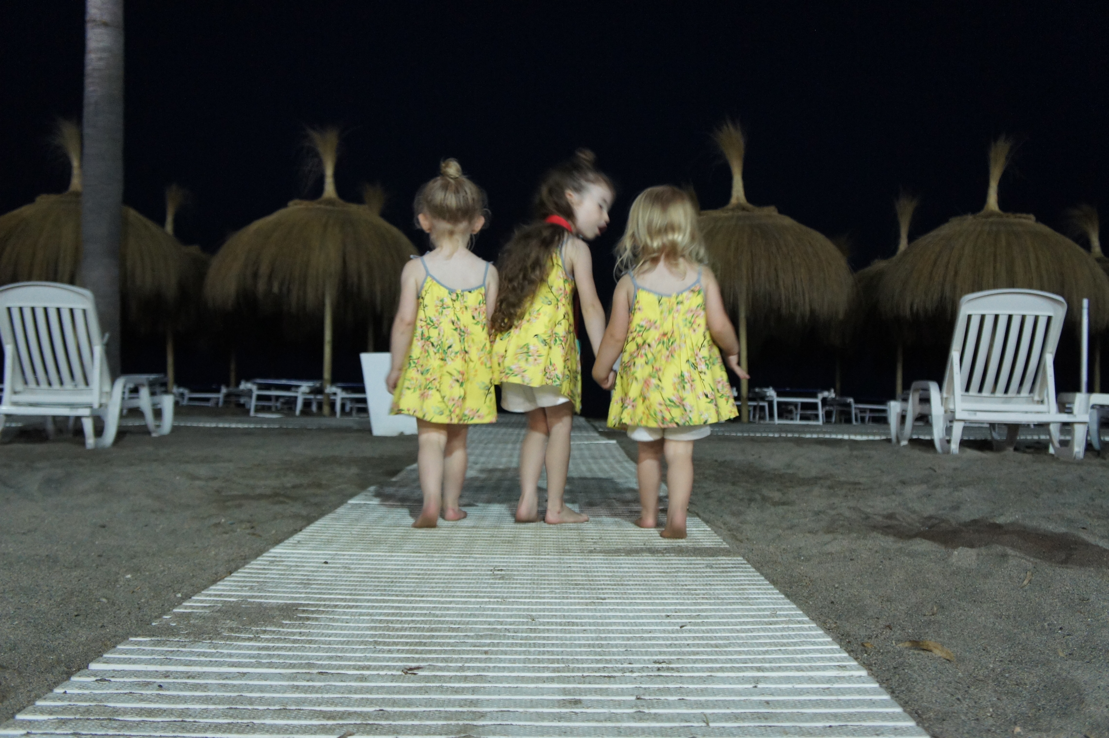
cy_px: 369
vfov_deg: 34.2
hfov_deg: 49.6
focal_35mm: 39
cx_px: 554
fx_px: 1201
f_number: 4
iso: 1600
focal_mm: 26
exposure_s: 1/15
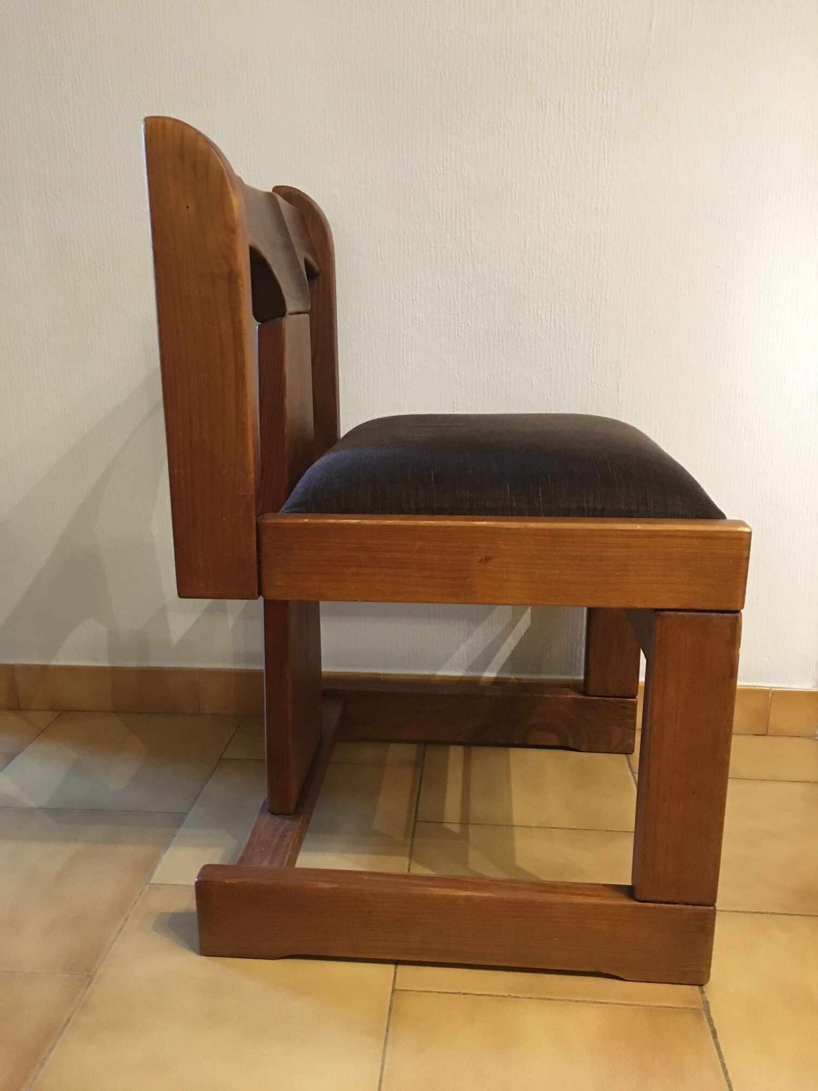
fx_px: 914
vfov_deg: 61.7
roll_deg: +2.2
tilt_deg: -15.9
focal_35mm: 29
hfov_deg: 48.2
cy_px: 546
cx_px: 409
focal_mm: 4.15
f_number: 2.2
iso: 250
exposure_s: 1/17
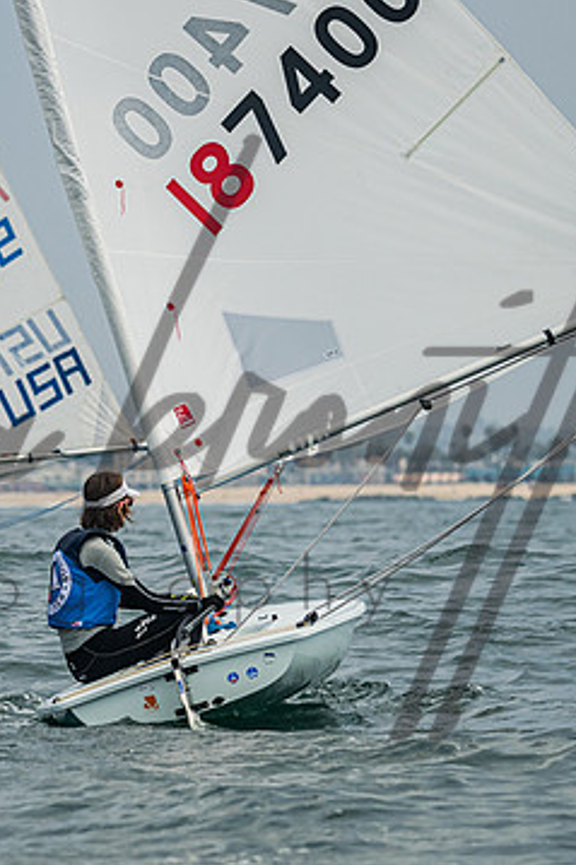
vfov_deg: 6.9
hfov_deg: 4.6
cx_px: 142
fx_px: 7182
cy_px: 414
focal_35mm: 299
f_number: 4.8
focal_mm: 150
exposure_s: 1/2500
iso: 320
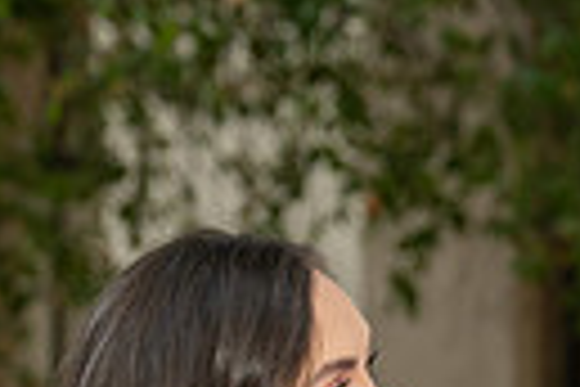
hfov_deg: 5.0
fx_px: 6589
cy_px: 810
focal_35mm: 409
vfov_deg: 3.3
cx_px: 552
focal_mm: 70
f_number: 3.5
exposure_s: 1/200
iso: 200
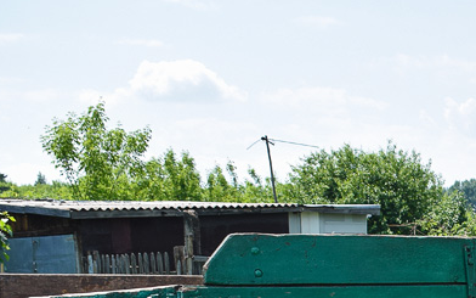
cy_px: 367
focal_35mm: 108
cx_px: 565
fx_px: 1395
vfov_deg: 11.9
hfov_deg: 18.4
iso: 200
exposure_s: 1/800
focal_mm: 23
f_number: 5.6
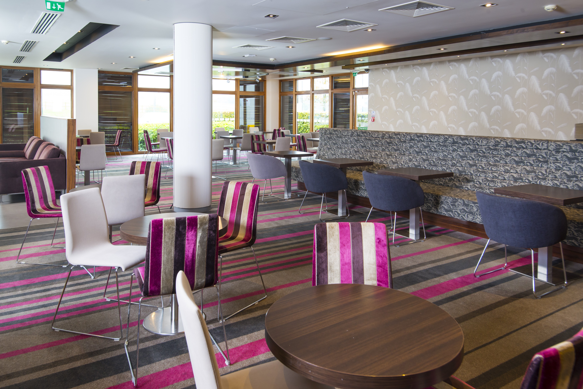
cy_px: 194
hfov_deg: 69.4
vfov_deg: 49.6
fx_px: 421
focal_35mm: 26
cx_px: 292
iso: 640
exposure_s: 1/15
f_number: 10
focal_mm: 26
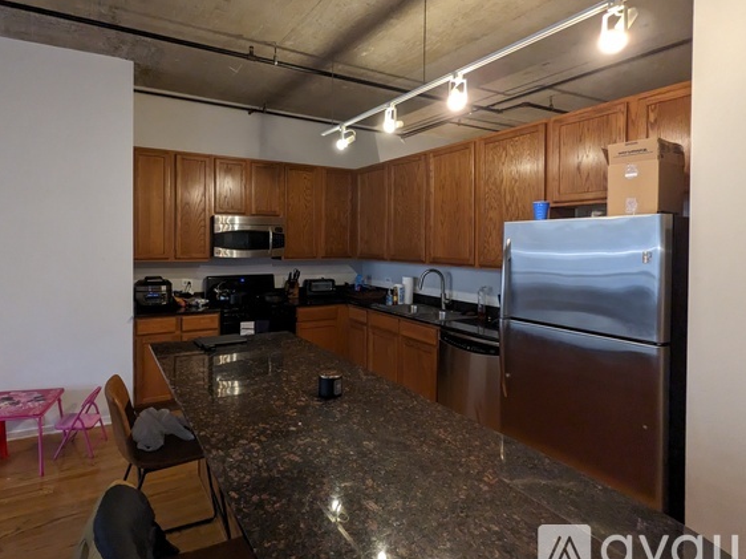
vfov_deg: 68.4
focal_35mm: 19
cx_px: 310
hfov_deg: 83.9
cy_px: 246
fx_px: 409
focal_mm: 2.22
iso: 370
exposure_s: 1/60
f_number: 2.2
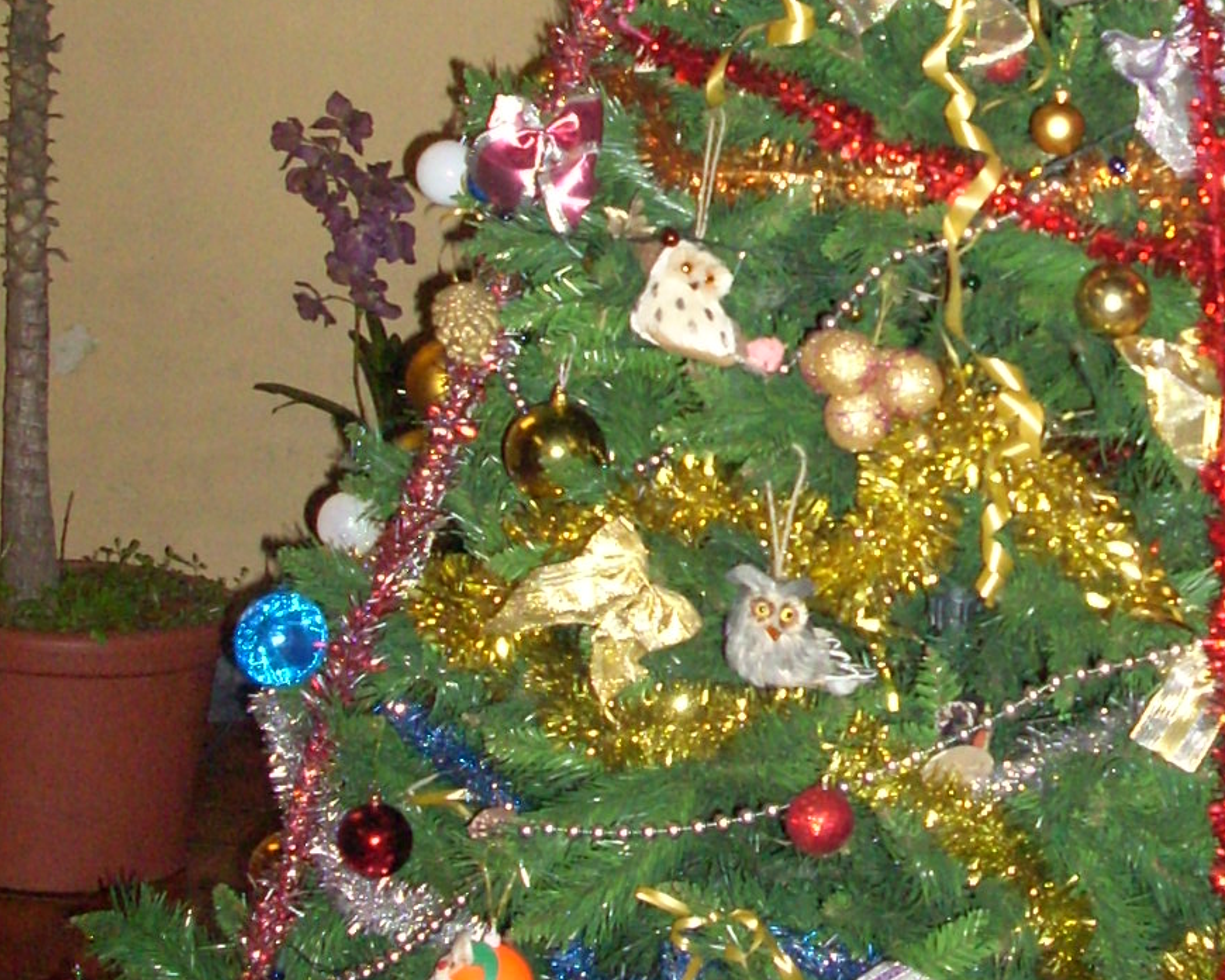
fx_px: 3082
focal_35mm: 85
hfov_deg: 22.1
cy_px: 386
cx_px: 1010
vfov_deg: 18.0
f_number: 2.8
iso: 400
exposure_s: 1/60
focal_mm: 6.2
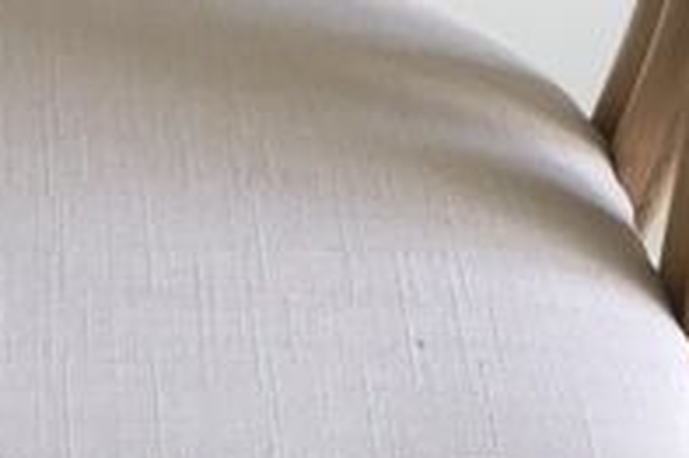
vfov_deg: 13.9
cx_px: 31
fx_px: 1874
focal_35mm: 98
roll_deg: +1.8
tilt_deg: -38.8
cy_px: 168
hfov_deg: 20.3
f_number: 2.2
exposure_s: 1/33
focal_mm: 4.15
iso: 40
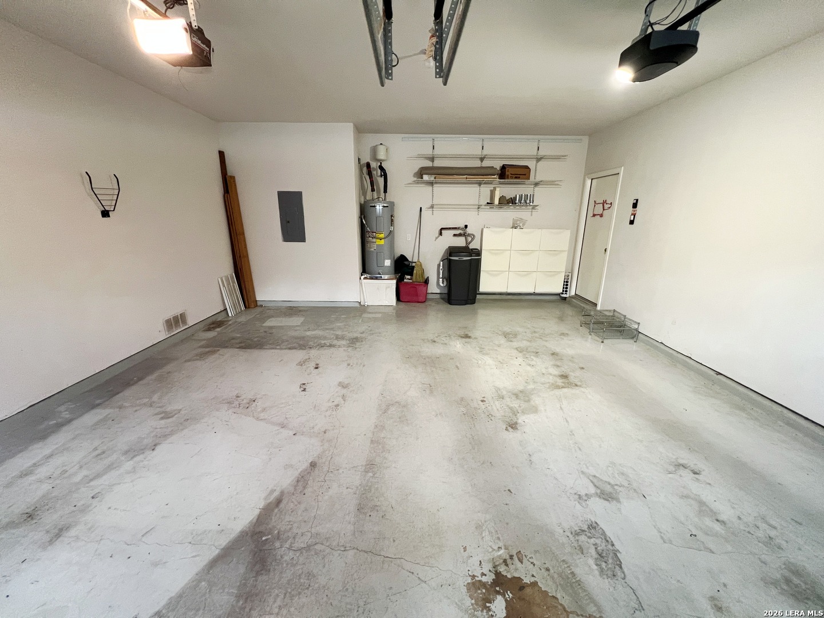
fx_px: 309
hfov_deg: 106.2
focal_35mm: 13
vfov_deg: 89.9
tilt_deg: -17.1
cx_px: 412
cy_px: 309
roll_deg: -0.9
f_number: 1.8
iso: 250
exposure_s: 1/20
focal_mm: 1.57
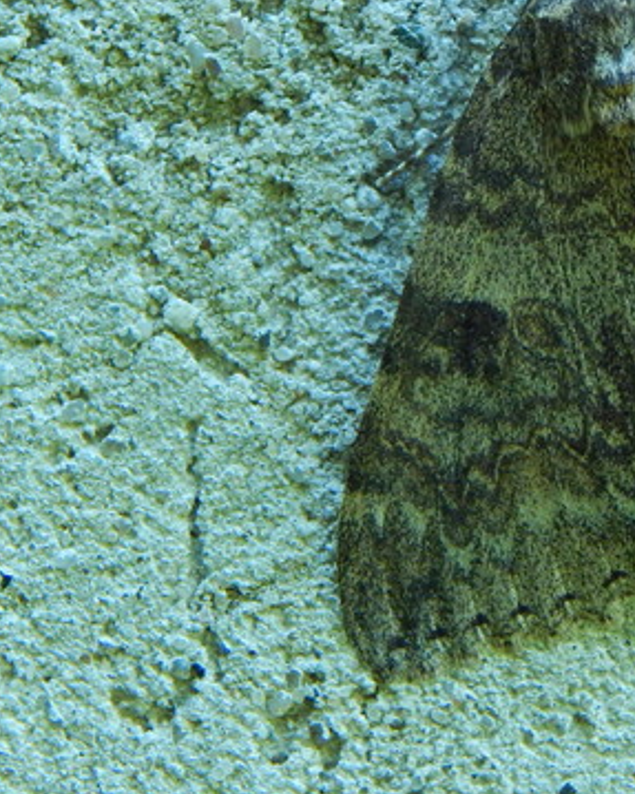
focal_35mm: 241
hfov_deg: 6.4
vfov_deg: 8.0
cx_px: 603
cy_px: 226
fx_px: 5664
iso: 180
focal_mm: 18.7
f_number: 4.5
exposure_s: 1/30
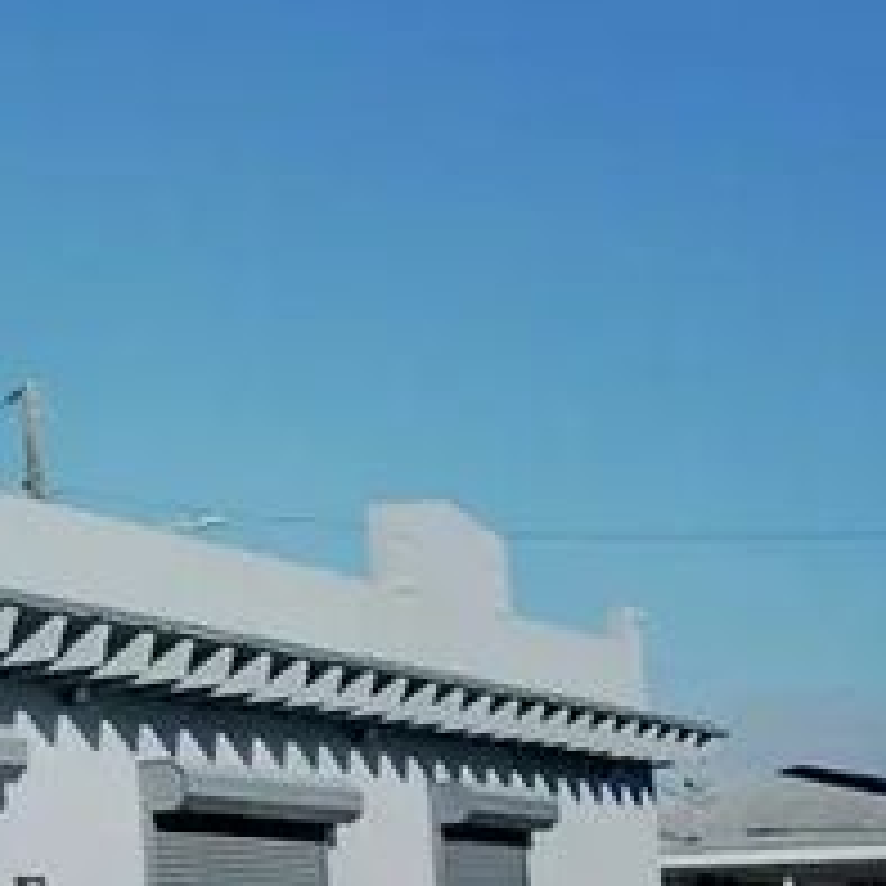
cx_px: -477
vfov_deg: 21.5
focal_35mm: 80
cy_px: 630
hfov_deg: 18.8
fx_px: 2317
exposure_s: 1/3200
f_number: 3.5
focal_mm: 29
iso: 640
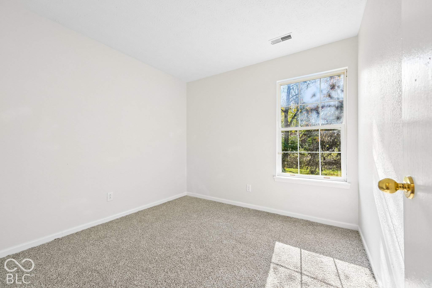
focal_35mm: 14
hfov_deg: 104.3
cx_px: 216
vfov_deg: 81.2
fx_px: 168
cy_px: 144
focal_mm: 14
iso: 100
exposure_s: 1/40
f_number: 8
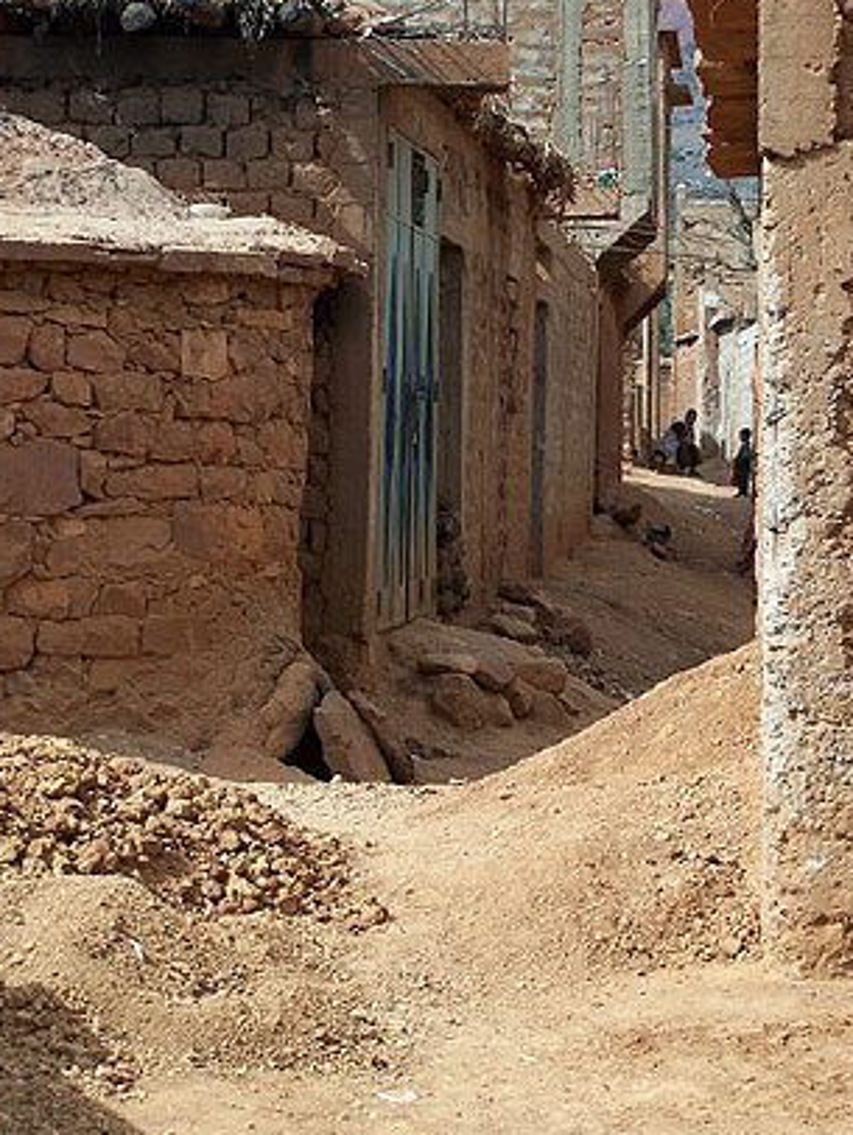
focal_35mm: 96
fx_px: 3151
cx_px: 420
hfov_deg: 15.4
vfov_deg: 20.4
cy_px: 486
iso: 80
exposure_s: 1/750
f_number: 3.2
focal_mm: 12.4
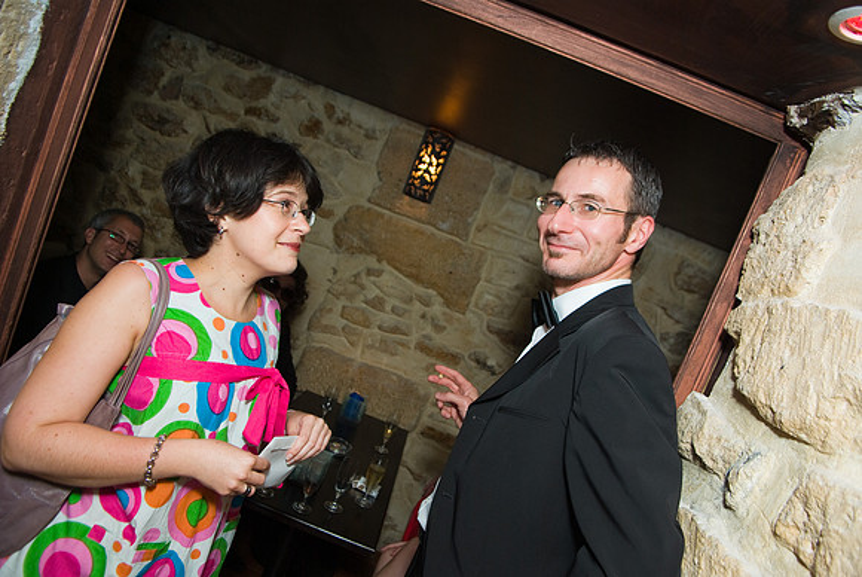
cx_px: 431
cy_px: 288
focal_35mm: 24
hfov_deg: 73.7
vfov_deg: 53.2
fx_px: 575
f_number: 4
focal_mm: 16
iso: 140
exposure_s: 1/30
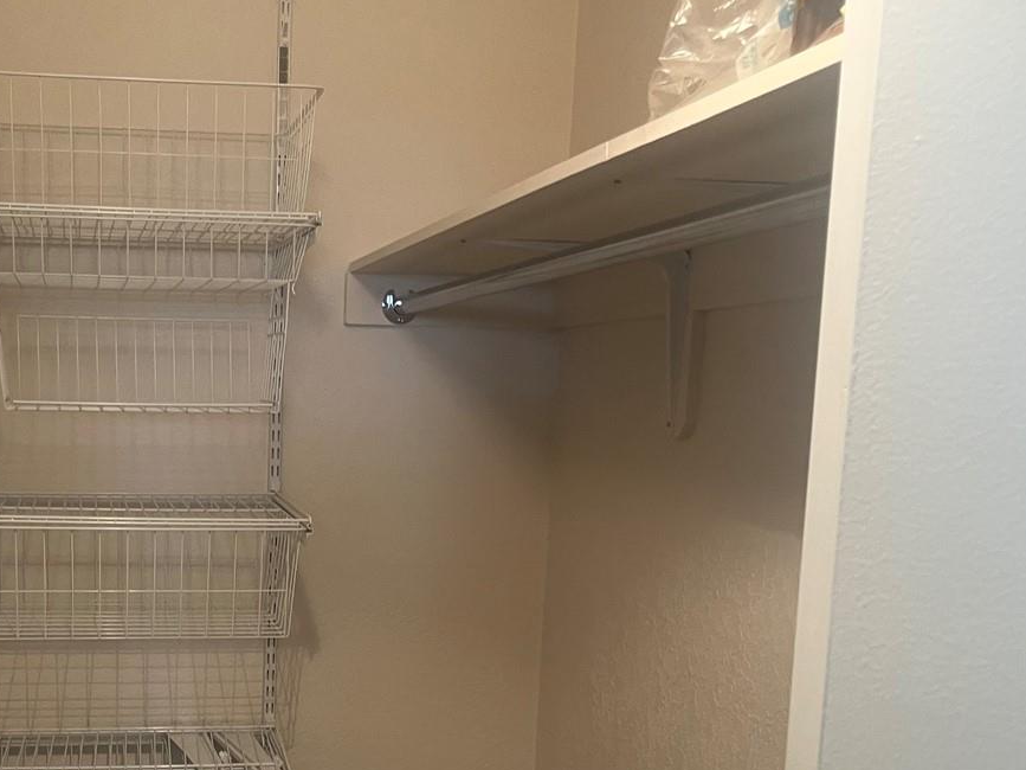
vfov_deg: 29.4
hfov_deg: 38.9
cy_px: 644
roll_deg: -1.7
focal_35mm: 48
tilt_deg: -12.2
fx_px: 1422
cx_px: 286
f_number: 1.6
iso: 100
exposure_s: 1/60
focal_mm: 5.1
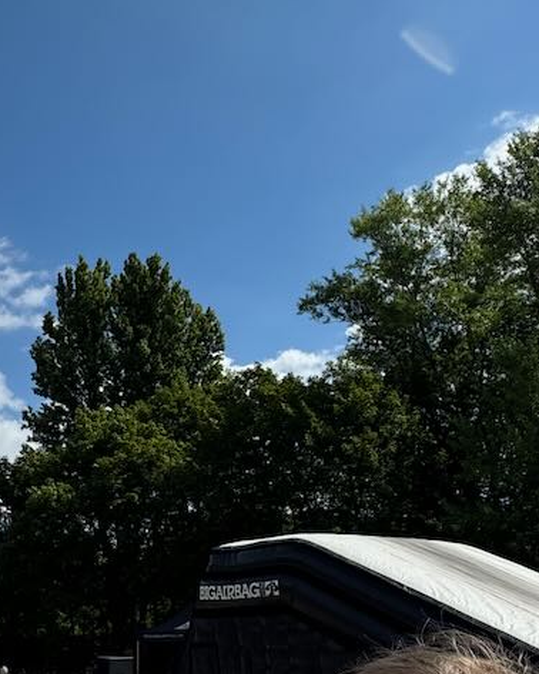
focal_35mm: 37
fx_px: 738
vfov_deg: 49.1
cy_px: 361
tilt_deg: +20.0
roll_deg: +0.7
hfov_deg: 39.6
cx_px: 174
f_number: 2.2
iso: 50
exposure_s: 1/2342
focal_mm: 2.22
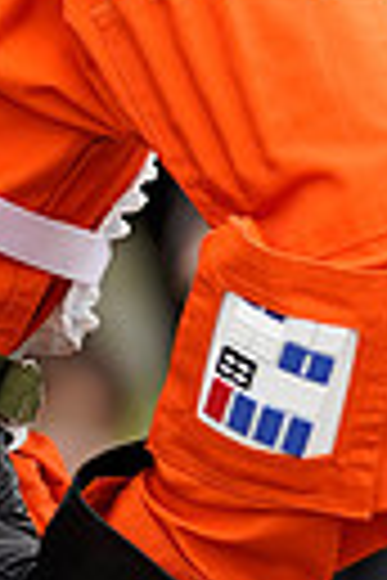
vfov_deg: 3.2
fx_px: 10416
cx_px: -191
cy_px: -94
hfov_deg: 2.1
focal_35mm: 646
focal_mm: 144
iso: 250
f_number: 3.2
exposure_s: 1/400
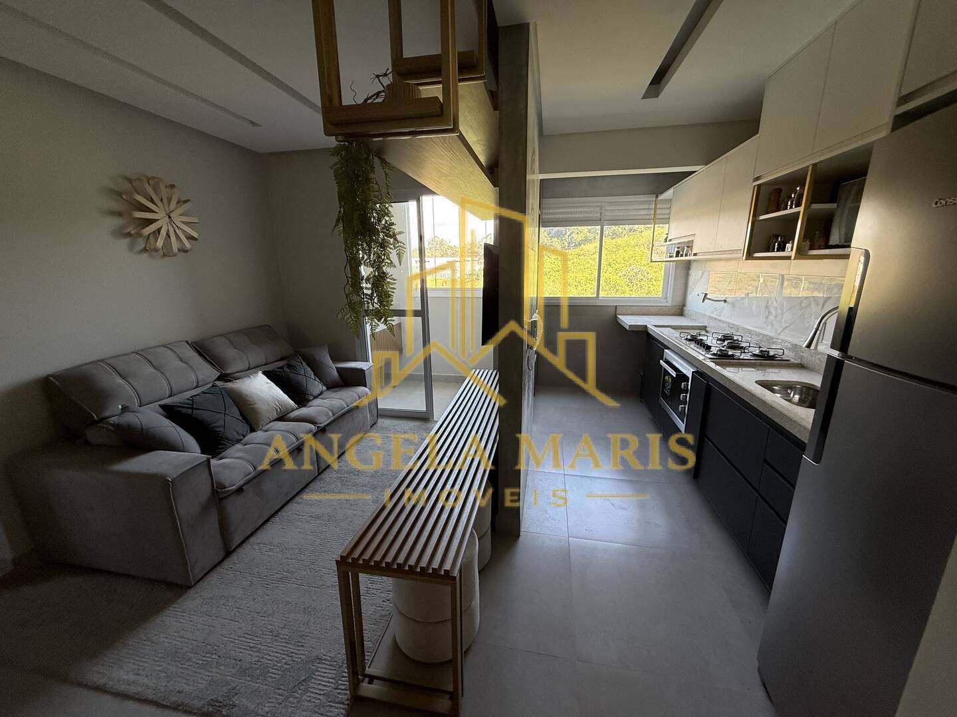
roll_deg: +1.5
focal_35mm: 14
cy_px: 358
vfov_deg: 85.7
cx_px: 478
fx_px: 387
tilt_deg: -11.9
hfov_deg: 102.1
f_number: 2.2
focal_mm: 2.22
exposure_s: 1/99
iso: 100
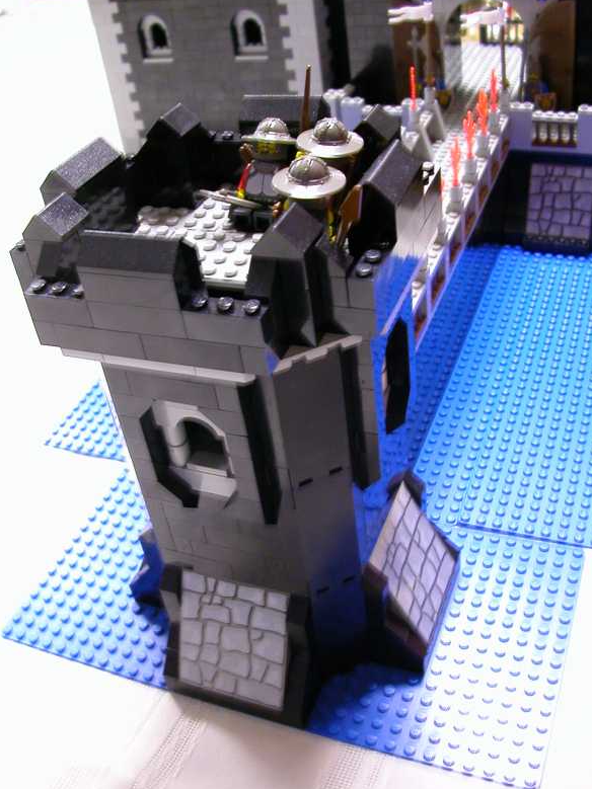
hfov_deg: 37.7
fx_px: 867
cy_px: 396
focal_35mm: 38
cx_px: 301
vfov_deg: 49.0
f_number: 2.7
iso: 211
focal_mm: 5.6
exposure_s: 1/5.2
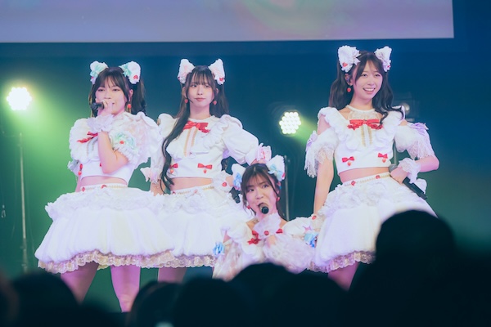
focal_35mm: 181
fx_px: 2468
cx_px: 246
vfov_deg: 7.6
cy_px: 164
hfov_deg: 11.4
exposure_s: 1/1250
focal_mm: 121
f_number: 2.8
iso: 1250
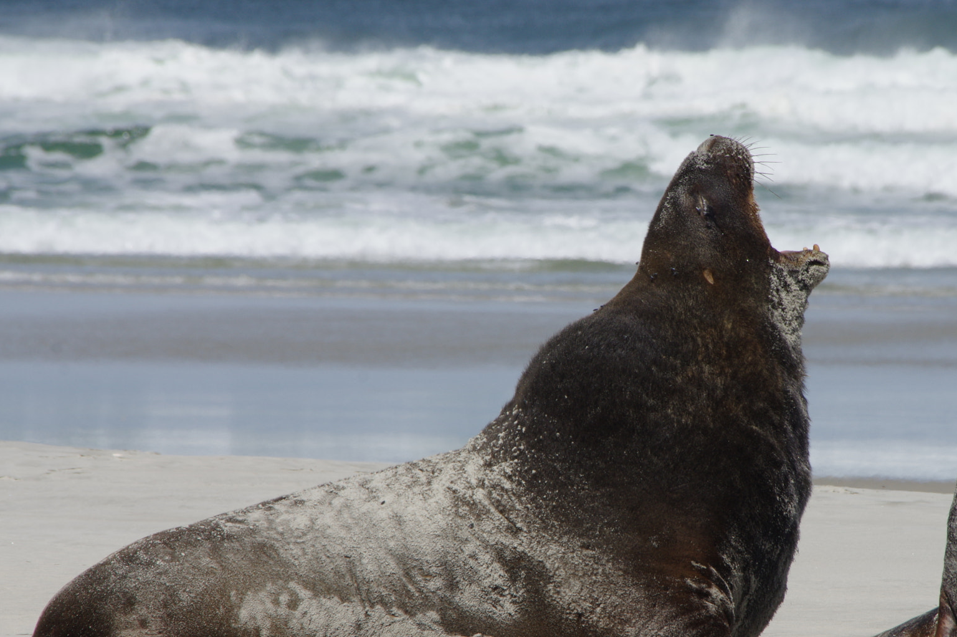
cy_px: 400
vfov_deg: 2.3
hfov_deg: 3.4
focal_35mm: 600
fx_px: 15939
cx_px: 622
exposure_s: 1/400
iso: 200
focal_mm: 300
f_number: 14
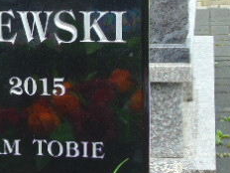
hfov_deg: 12.8
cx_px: -70
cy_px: 50
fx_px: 990
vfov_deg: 9.9
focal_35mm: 149
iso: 80
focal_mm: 9.6
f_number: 4.3
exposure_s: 1/40
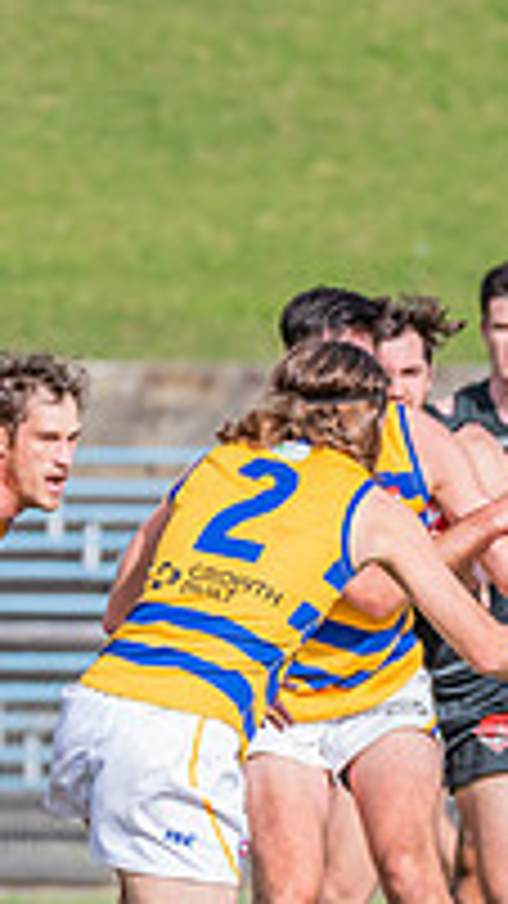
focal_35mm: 977
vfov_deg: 2.2
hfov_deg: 1.2
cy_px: 728
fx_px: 23406
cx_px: 322
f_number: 10
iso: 800
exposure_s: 1/1600
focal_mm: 320
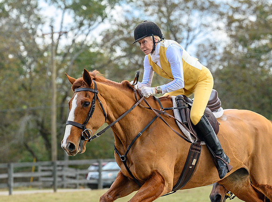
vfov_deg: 6.9
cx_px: 128
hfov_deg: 9.3
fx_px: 1672
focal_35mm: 213
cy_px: 153
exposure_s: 1/1000
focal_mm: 102
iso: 640
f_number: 3.5
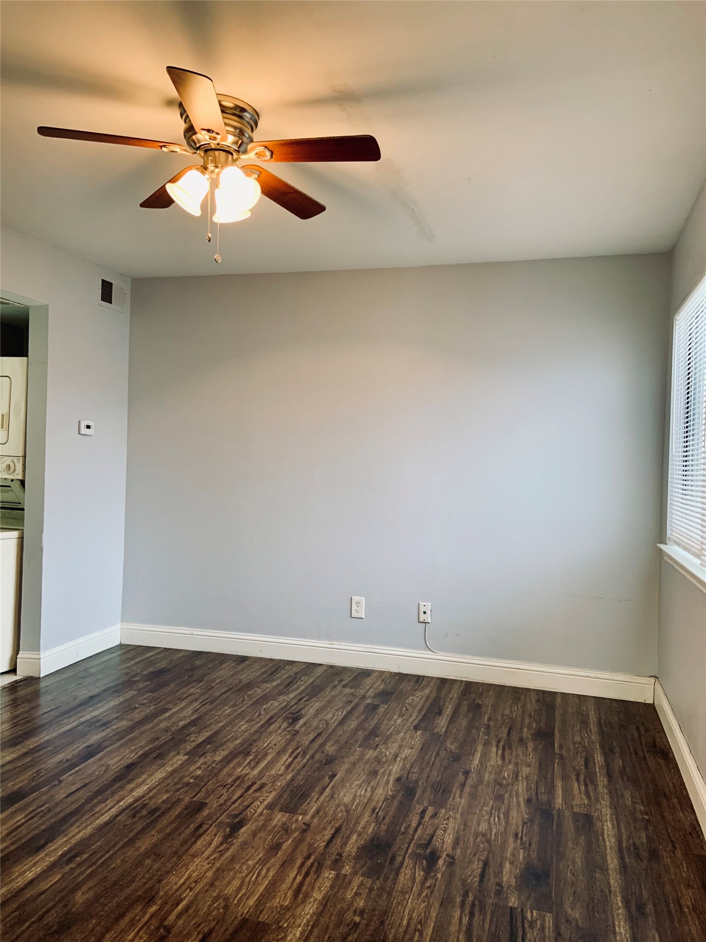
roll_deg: -1.4
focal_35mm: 26
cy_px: 471
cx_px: 353
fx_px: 707
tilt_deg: +1.1
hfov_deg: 53.1
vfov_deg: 67.3
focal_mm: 4.25
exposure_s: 1/60
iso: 160
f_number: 1.8
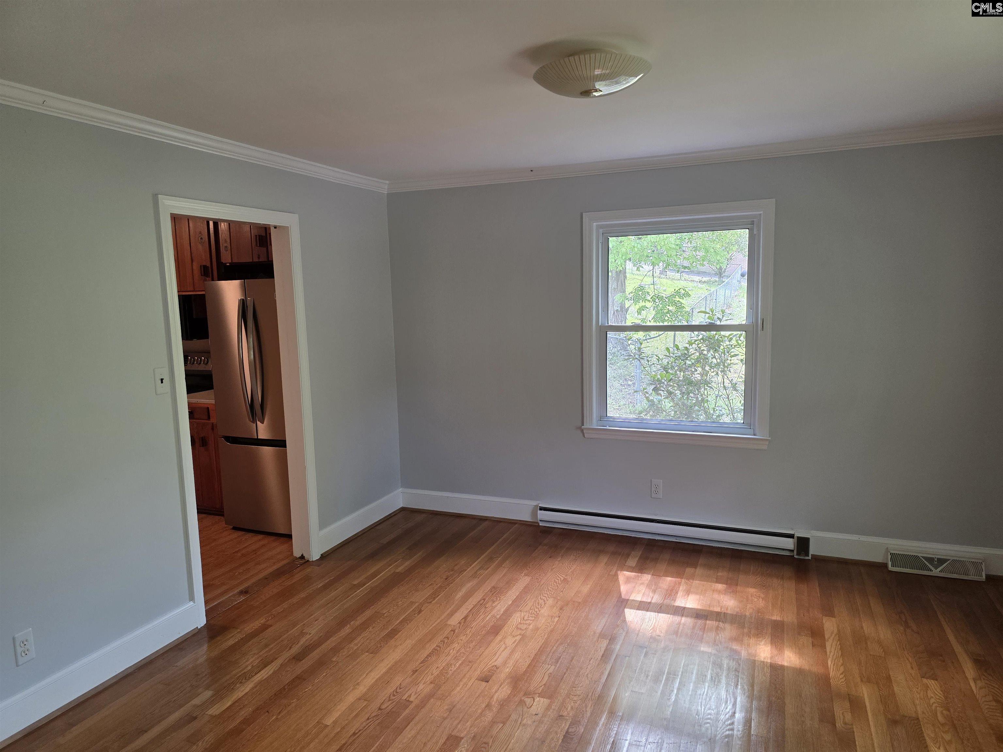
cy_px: 376
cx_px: 502
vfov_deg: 58.9
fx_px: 666
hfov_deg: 73.9
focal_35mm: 23
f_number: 1.7
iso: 250
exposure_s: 1/120
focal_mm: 6.3
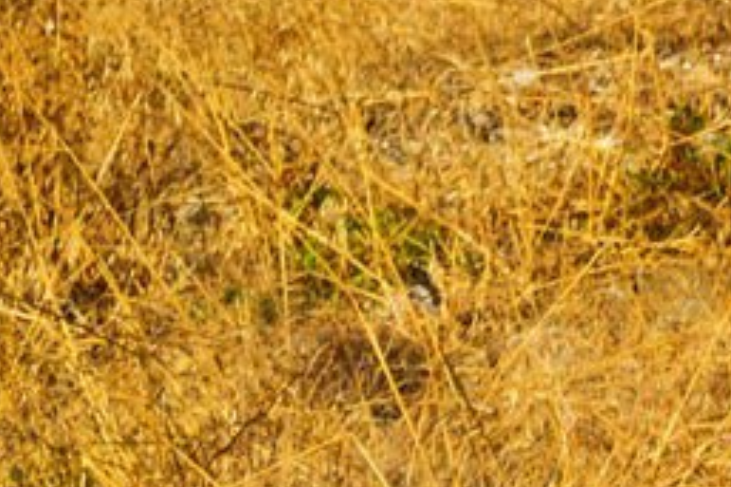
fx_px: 12515
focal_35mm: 617
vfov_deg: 2.2
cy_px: -1114
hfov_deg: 3.3
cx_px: 1772
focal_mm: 55
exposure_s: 1/640
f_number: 7.1
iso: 200
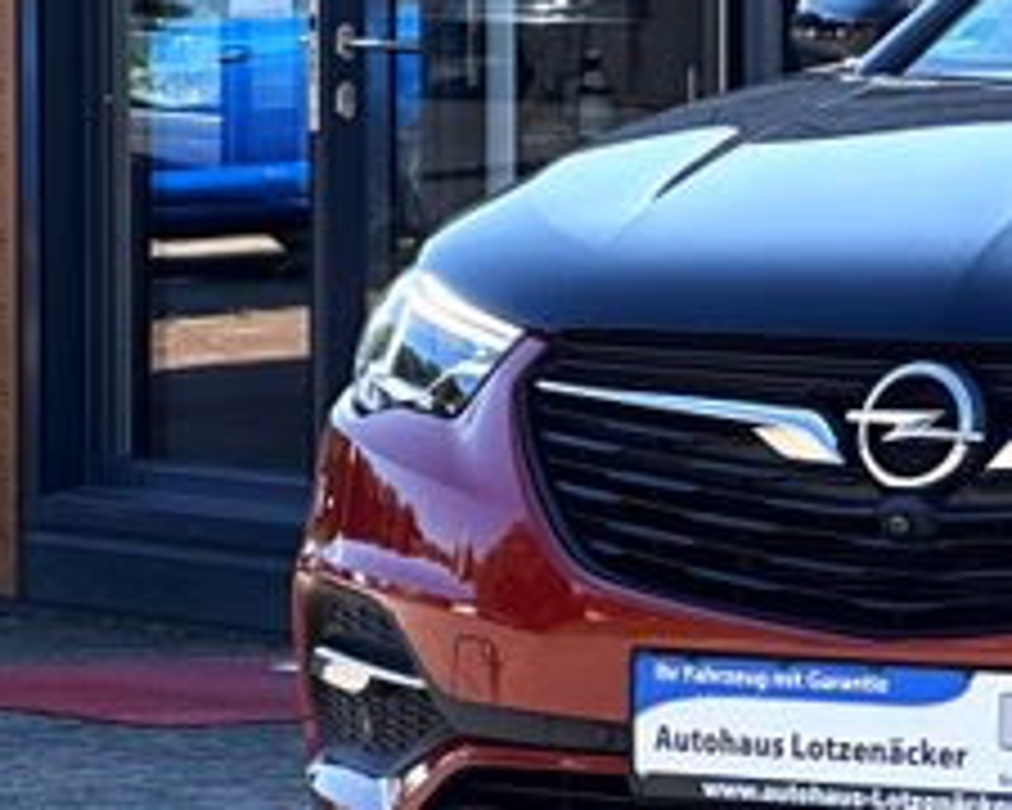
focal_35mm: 267
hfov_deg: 7.1
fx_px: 7997
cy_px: 468
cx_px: 1628
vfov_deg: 5.8
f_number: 2.8
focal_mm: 9
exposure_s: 1/277
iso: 32
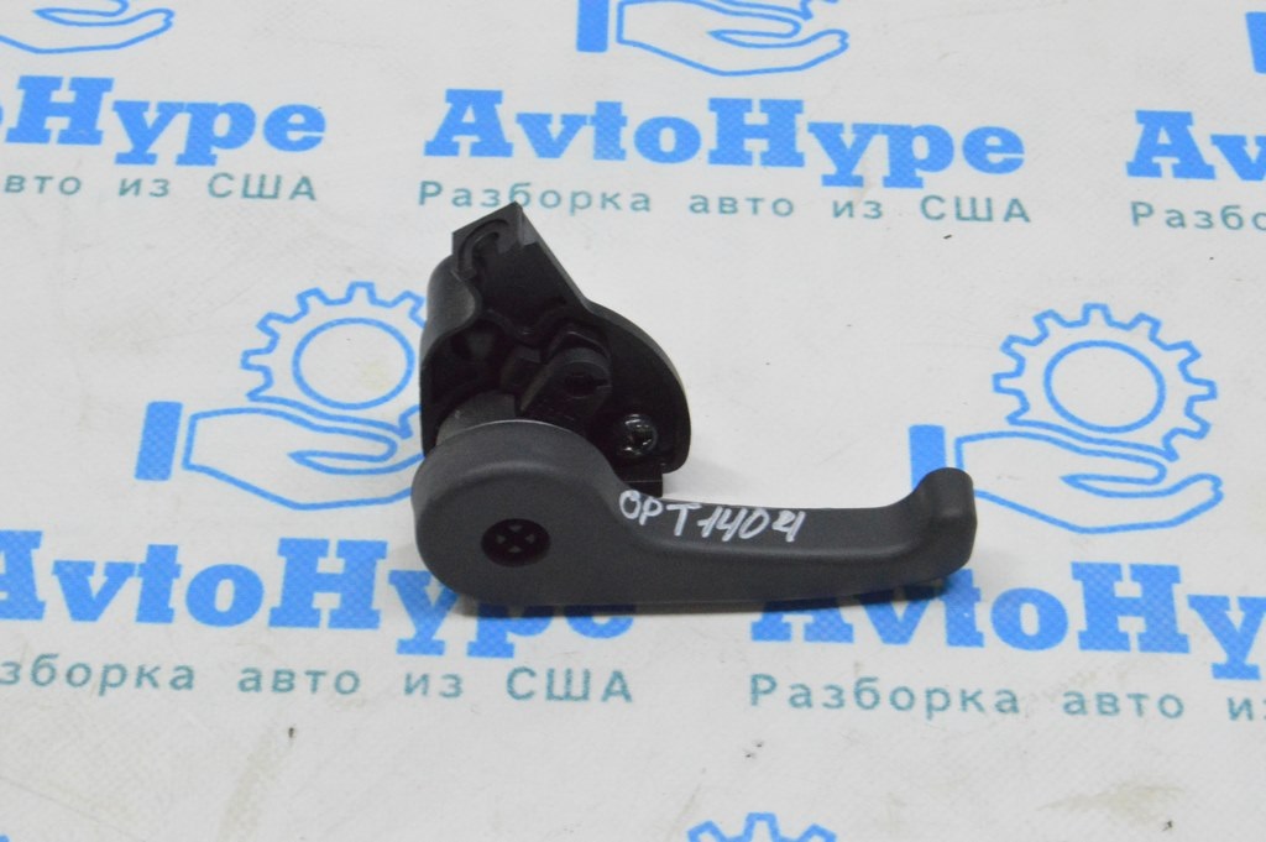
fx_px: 2899
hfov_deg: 24.6
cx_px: 633
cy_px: 421
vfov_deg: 16.5
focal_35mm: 82
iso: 6400
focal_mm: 55
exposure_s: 1/20
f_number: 20
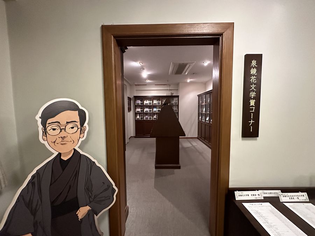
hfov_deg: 102.1
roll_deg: +0.8
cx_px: 158
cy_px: 118
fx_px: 127
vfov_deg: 85.7
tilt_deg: -4.3
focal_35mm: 14
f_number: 2.2
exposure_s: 1/60
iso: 1000
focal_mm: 2.22
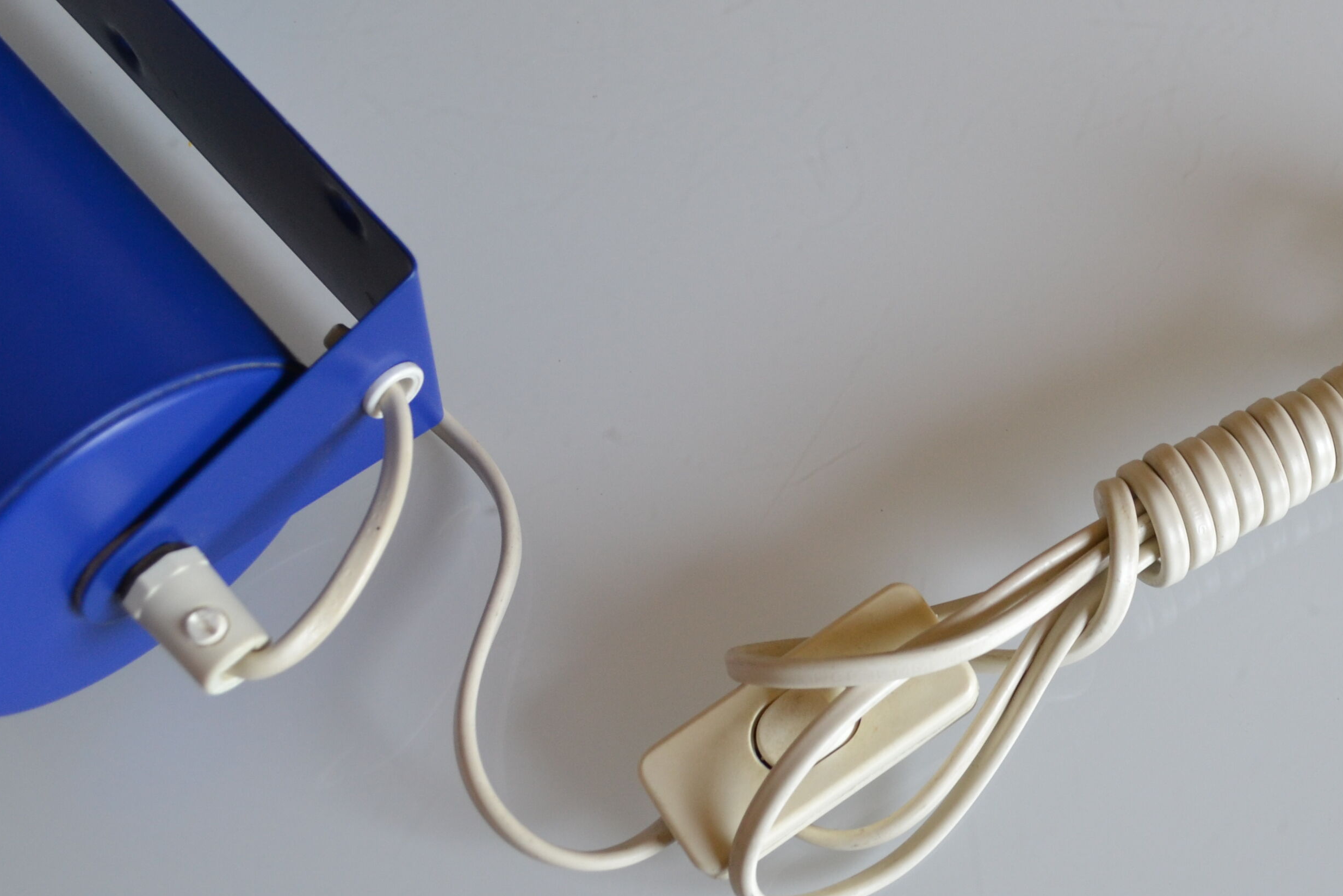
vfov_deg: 24.1
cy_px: 344
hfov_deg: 34.8
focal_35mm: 56
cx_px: 1020
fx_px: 2089
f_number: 5
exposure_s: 1/100
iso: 400
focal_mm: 20
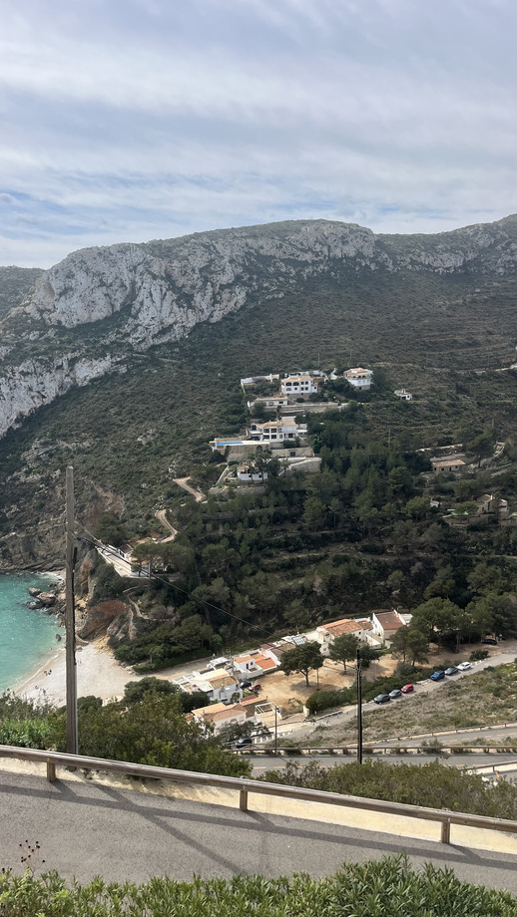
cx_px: 225
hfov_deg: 38.9
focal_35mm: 30
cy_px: 482
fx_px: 731
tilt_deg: -13.9
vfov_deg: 64.3
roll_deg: +1.8
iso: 50
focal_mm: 5.1
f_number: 1.6
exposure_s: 1/4310
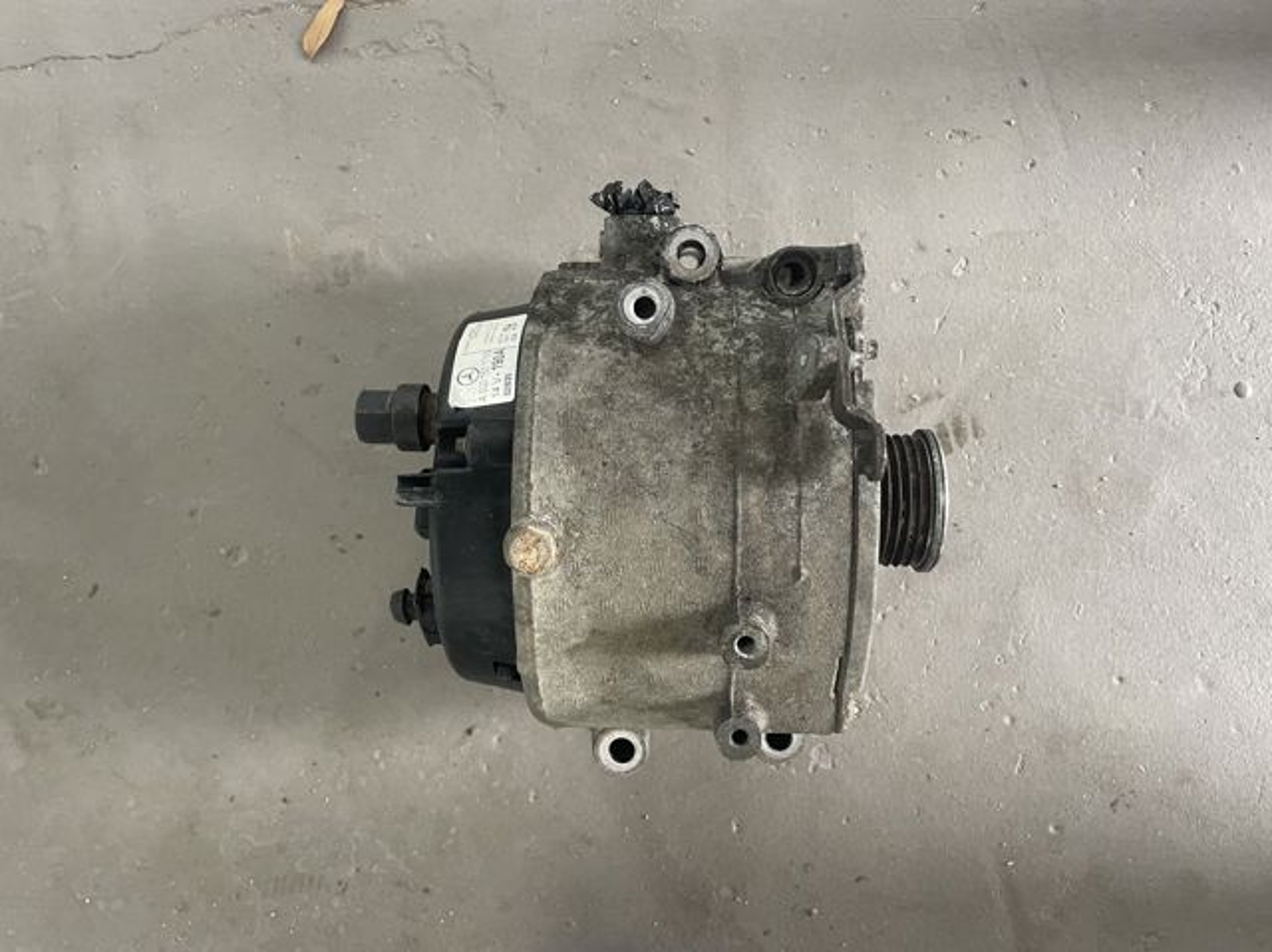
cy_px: 476
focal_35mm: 26
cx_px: 636
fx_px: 955
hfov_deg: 67.3
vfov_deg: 53.0
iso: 125
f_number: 1.6
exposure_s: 1/61
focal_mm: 4.2
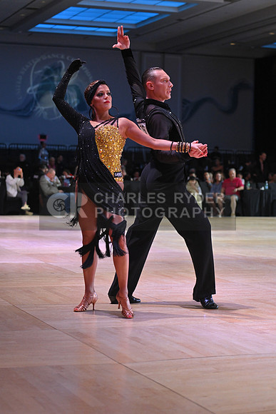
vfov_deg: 23.6
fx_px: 988
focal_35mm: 86
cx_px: 138
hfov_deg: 15.9
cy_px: 207
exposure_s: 1/250
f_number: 4
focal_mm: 86
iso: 2000
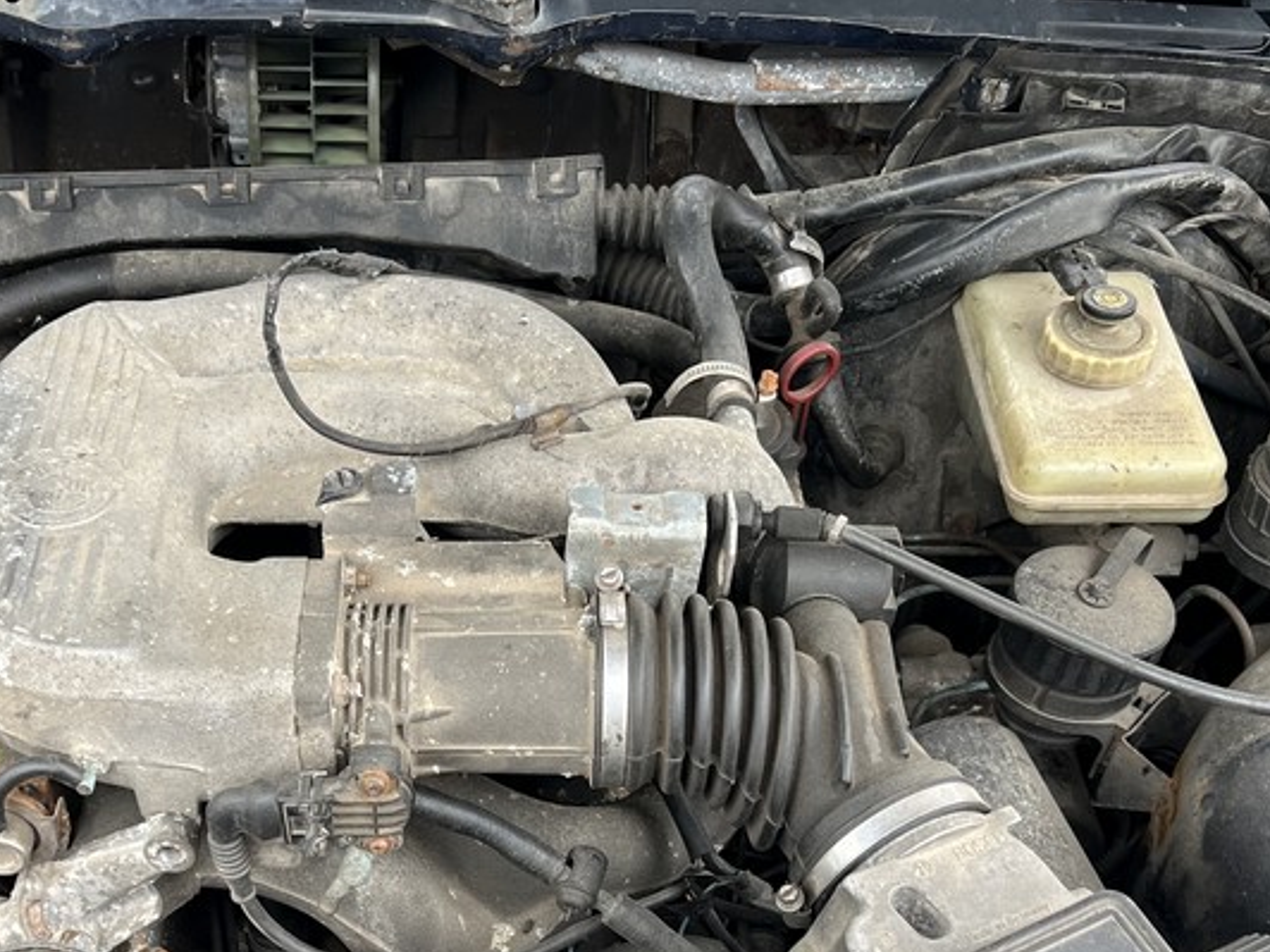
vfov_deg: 28.4
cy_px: 778
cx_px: 439
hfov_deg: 37.8
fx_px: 1834
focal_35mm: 50
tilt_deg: -48.7
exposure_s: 1/121
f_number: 1.5
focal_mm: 5.7
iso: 100
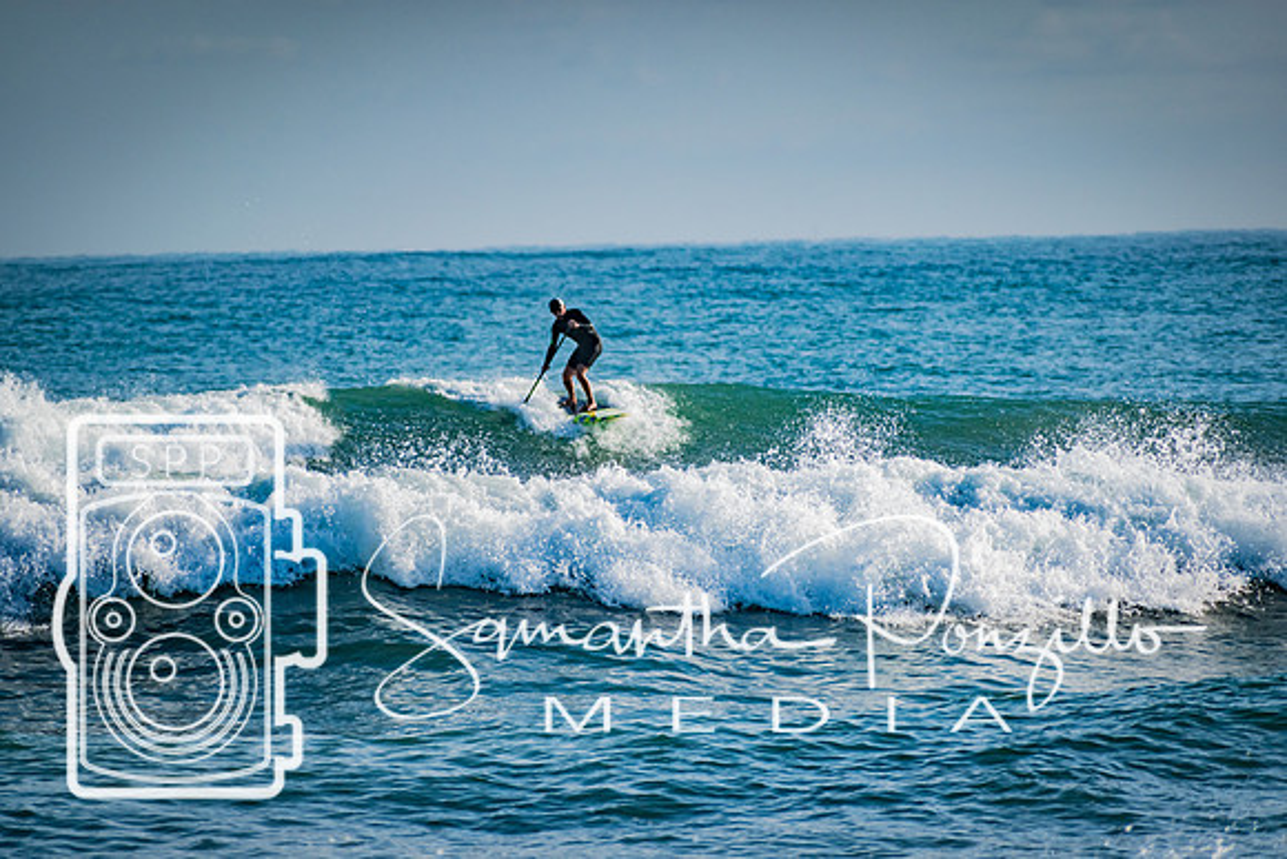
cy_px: 430
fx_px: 16377
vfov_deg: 3.0
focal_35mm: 458
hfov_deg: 4.5
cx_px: 644
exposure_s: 1/2000
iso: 280
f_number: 6.3
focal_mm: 300
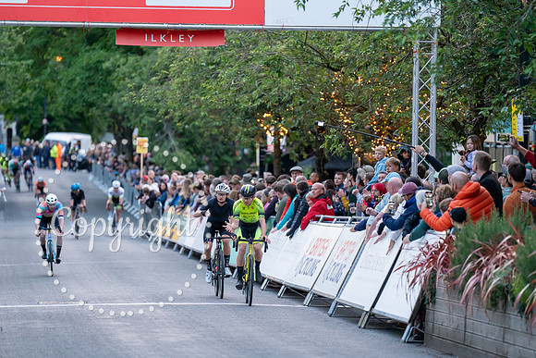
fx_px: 2710
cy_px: 179
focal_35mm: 182
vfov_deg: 7.5
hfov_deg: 11.3
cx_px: 268
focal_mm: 182
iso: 3200
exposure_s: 1/1000
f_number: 2.8
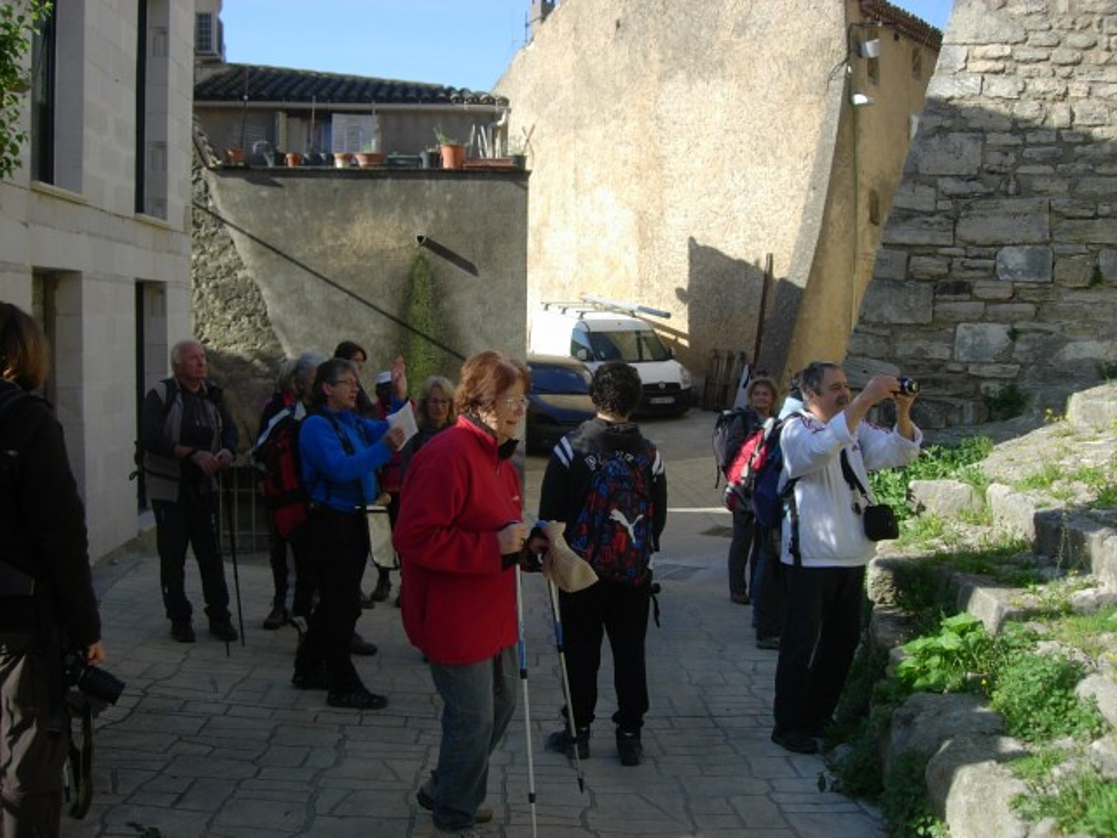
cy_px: 419
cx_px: 558
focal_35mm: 38
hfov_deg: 49.0
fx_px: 1226
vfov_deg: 37.7
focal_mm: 7.8
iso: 64
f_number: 2.8
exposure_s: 1/861
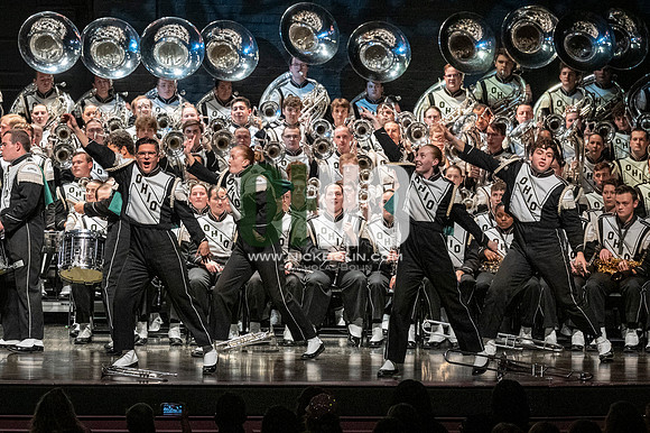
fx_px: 3374
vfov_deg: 7.3
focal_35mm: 187
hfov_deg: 11.0
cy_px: 216
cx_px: 325
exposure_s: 1/500
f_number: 4
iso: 4000
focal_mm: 125
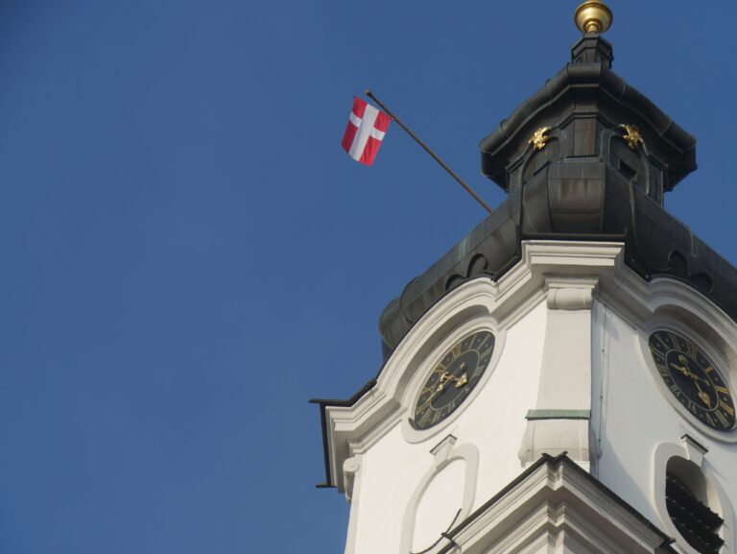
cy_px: 277
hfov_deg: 13.2
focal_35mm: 150
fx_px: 3196
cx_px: 368
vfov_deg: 9.9
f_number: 8
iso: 200
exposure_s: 1/400
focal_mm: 75
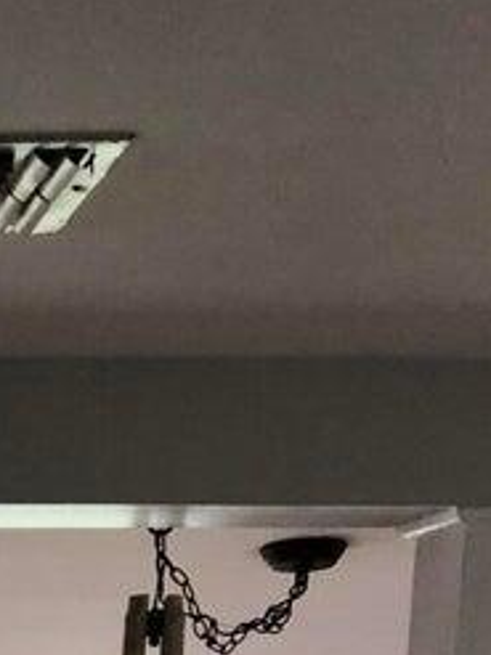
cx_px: -499
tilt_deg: -6.0
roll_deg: -1.7
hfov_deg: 11.5
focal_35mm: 116
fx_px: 2196
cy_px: 1177
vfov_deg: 14.8
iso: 40
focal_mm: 4
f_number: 1.8
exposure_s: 1/24
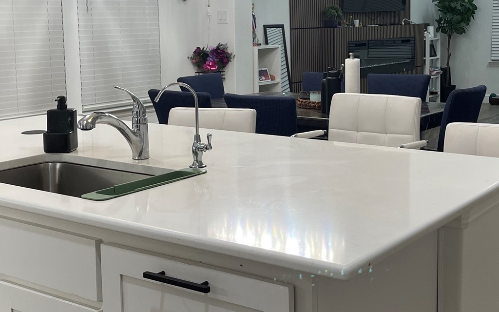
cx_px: 299
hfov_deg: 38.0
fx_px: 721
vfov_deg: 24.2
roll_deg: +0.4
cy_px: 93
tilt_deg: -7.4
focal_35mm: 53
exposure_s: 1/120
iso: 100
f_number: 1.6
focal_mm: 5.1
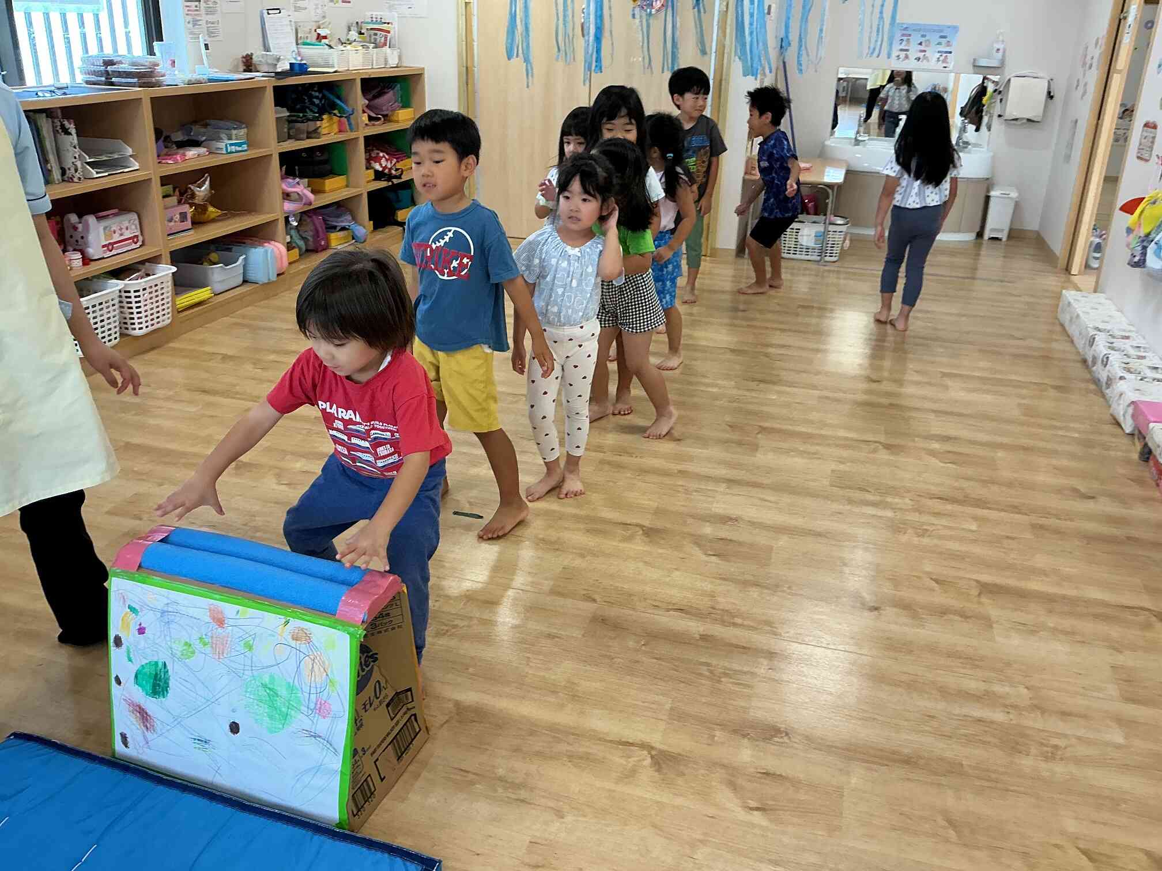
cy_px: 436
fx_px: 973
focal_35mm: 29
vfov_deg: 48.2
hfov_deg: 61.7
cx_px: 581
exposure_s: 1/120
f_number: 1.8
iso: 40
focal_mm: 3
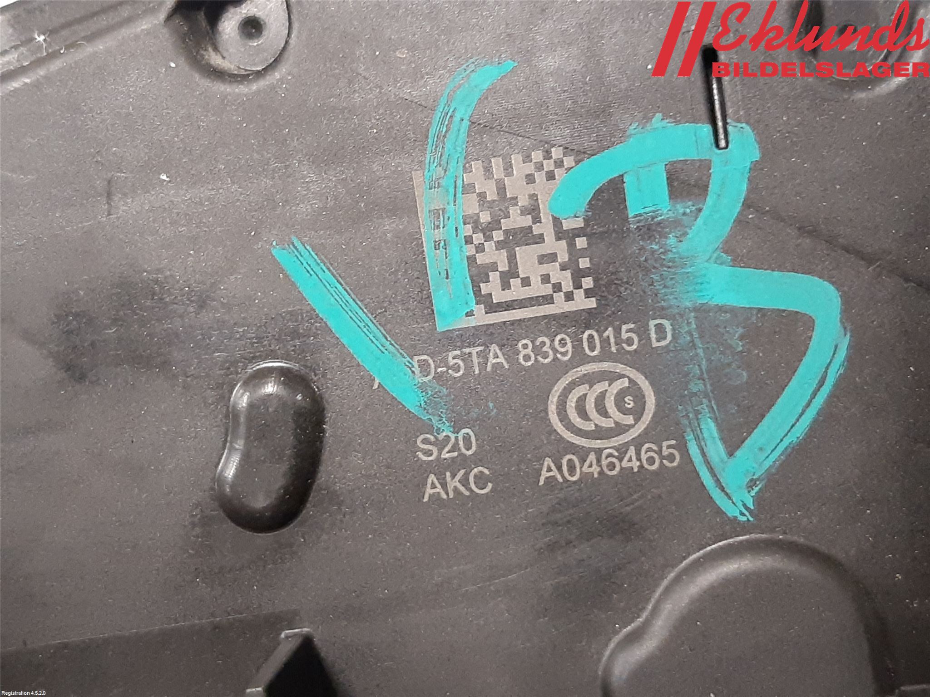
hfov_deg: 67.3
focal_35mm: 26
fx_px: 699
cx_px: 465
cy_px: 348
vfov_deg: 53.1
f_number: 1.7
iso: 320
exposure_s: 1/25
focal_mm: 3.93
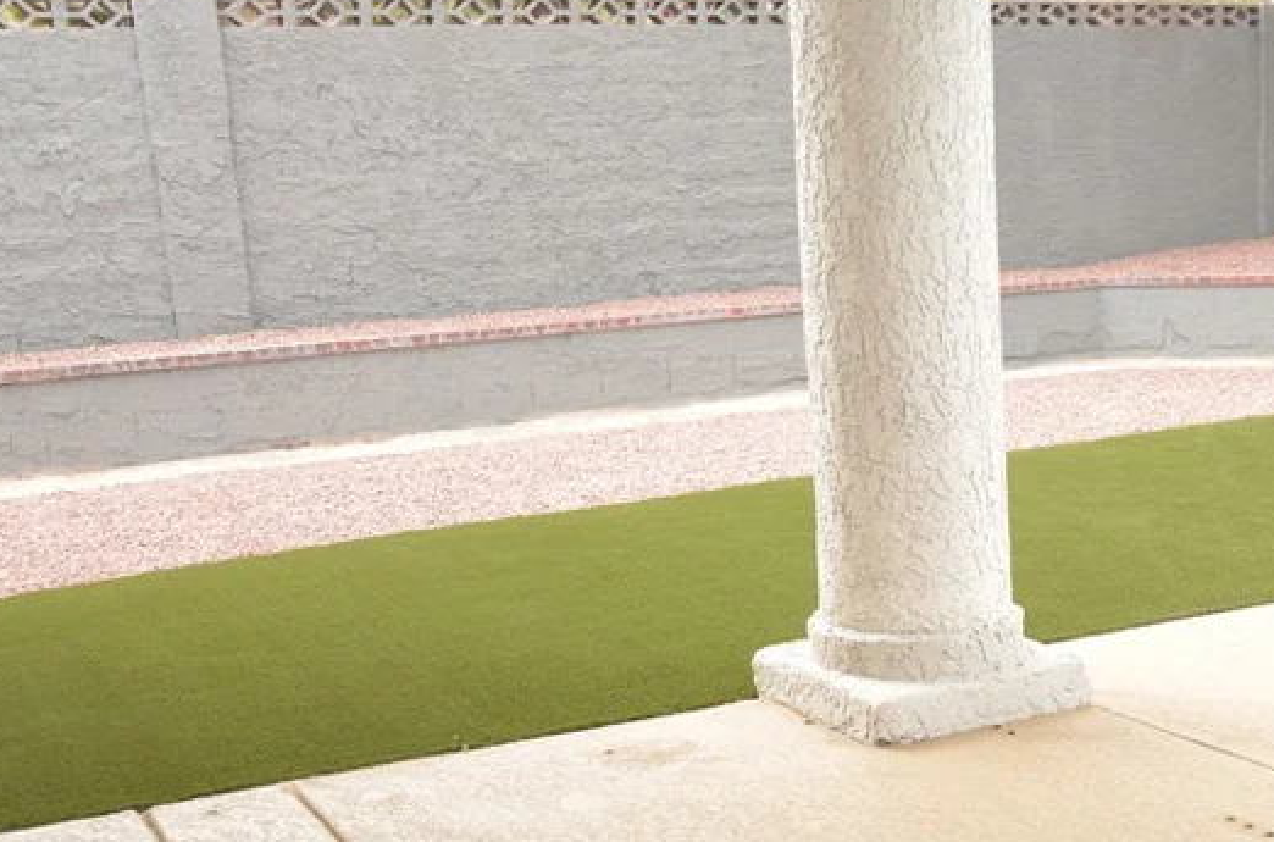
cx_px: 1037
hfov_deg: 36.2
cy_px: 635
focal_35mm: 53
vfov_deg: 25.1
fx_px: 1871
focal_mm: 18
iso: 200
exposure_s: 1/125
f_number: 5.6
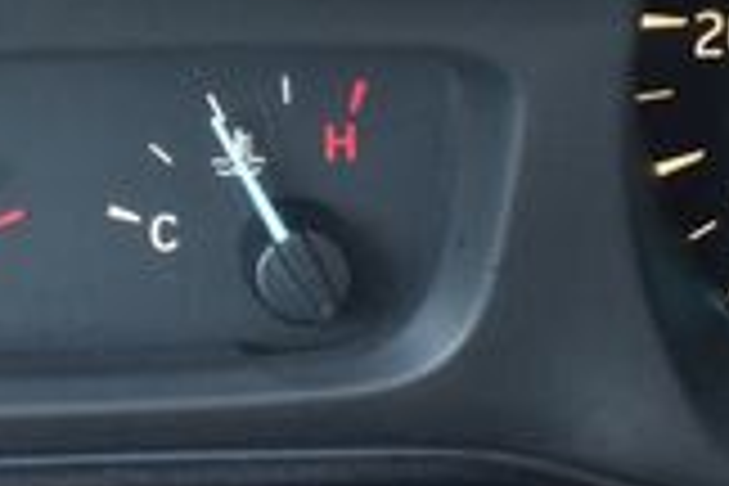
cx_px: 176
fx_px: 3361
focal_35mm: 166
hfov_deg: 12.3
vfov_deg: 8.2
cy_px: -54
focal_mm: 28
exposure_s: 1/15
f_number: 6.3
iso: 800
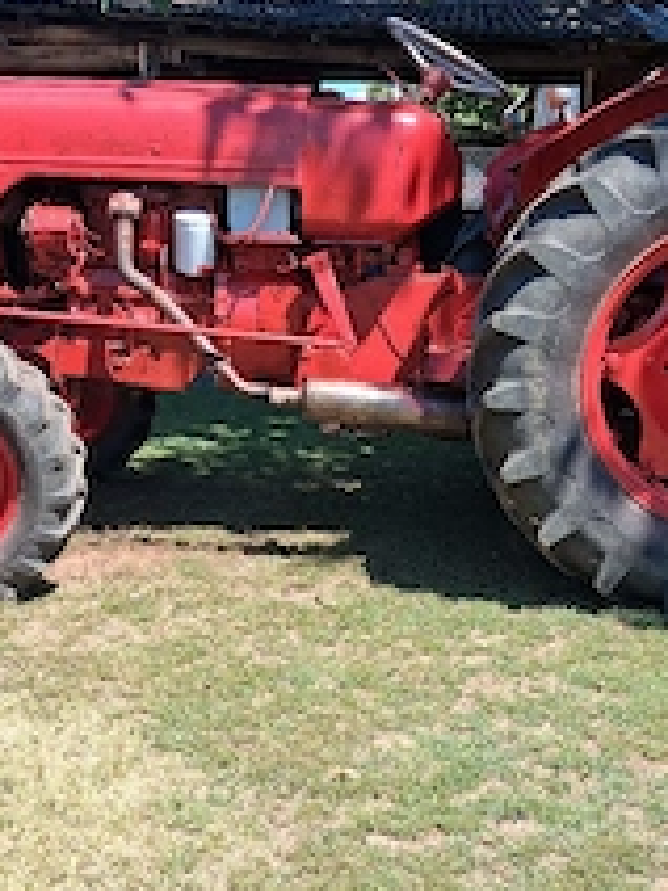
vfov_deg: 37.4
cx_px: 395
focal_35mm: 51
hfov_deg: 28.5
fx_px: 1312
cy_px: 509
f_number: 1.8
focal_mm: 4
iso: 25
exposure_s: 1/270
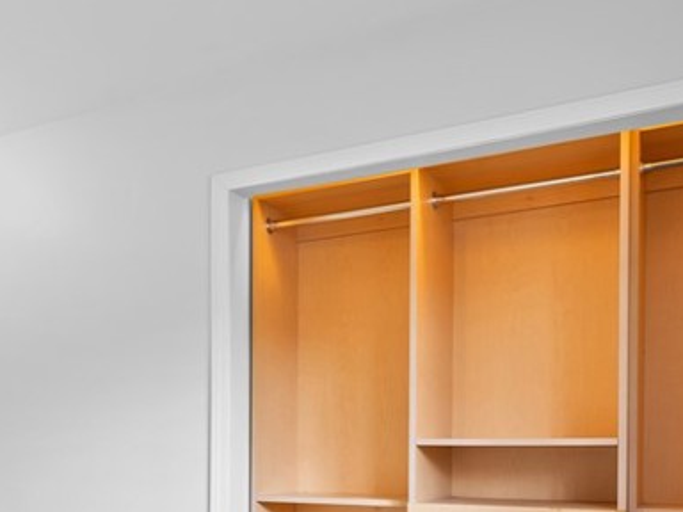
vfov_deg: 32.8
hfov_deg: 42.7
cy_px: 486
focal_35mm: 41
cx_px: 96
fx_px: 809
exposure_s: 1/4
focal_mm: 16
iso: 250
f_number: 9
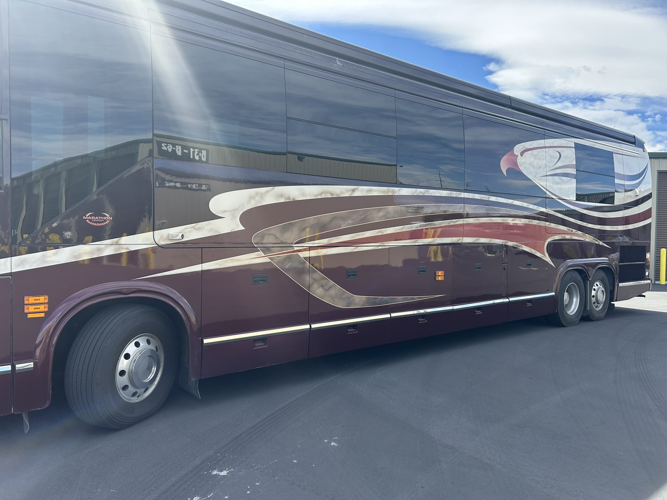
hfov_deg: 67.3
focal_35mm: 26
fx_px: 501
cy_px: 250
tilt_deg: -3.2
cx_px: 334
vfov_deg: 53.1
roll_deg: -0.6
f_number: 1.5
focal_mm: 5.7
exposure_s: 1/1019
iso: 50
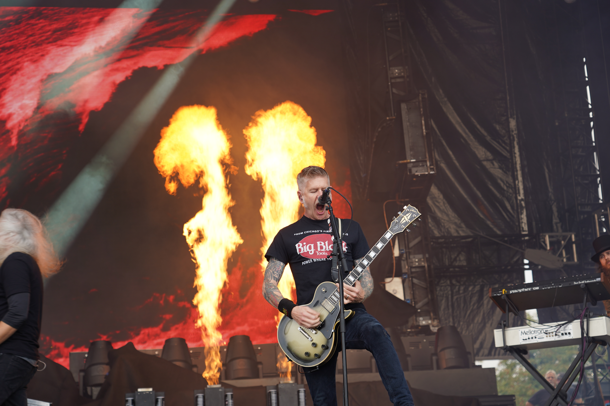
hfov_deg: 31.0
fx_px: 1101
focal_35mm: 65
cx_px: 305
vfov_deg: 20.9
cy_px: 203
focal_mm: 65
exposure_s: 1/125
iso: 100
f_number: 5
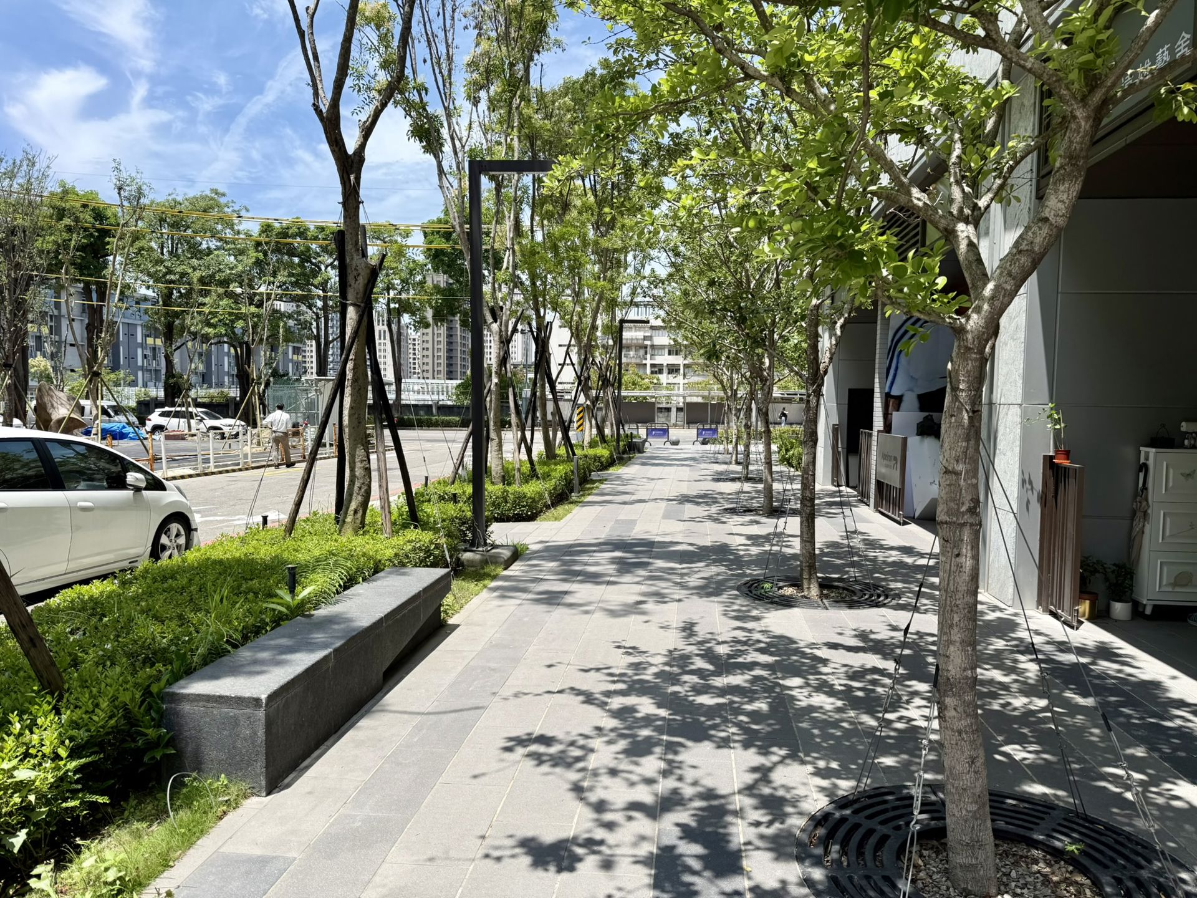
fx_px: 830
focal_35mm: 24
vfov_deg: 56.8
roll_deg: -0.5
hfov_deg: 71.6
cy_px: 449
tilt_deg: -2.6
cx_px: 598
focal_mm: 6.76
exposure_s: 1/3425
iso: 80
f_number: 1.78
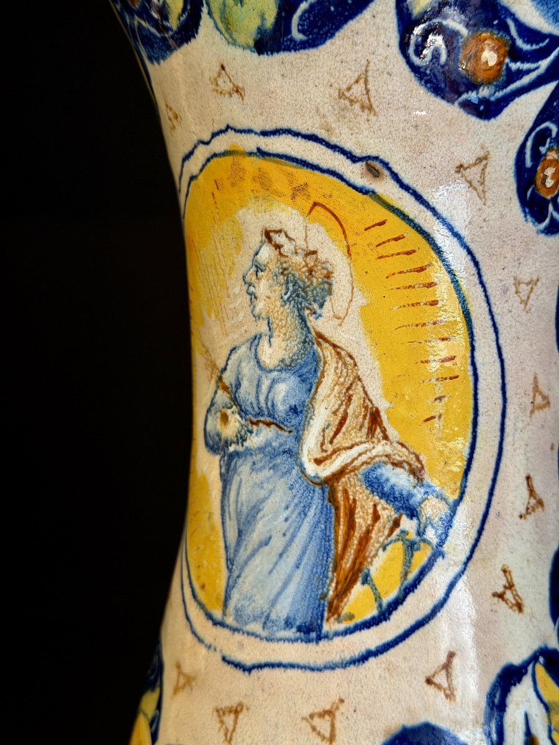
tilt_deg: -8.0
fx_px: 1034
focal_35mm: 48
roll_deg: -0.2
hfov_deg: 30.3
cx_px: 280
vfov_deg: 39.7
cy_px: 372
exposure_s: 1/50
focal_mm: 6.76
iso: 200
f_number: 1.78
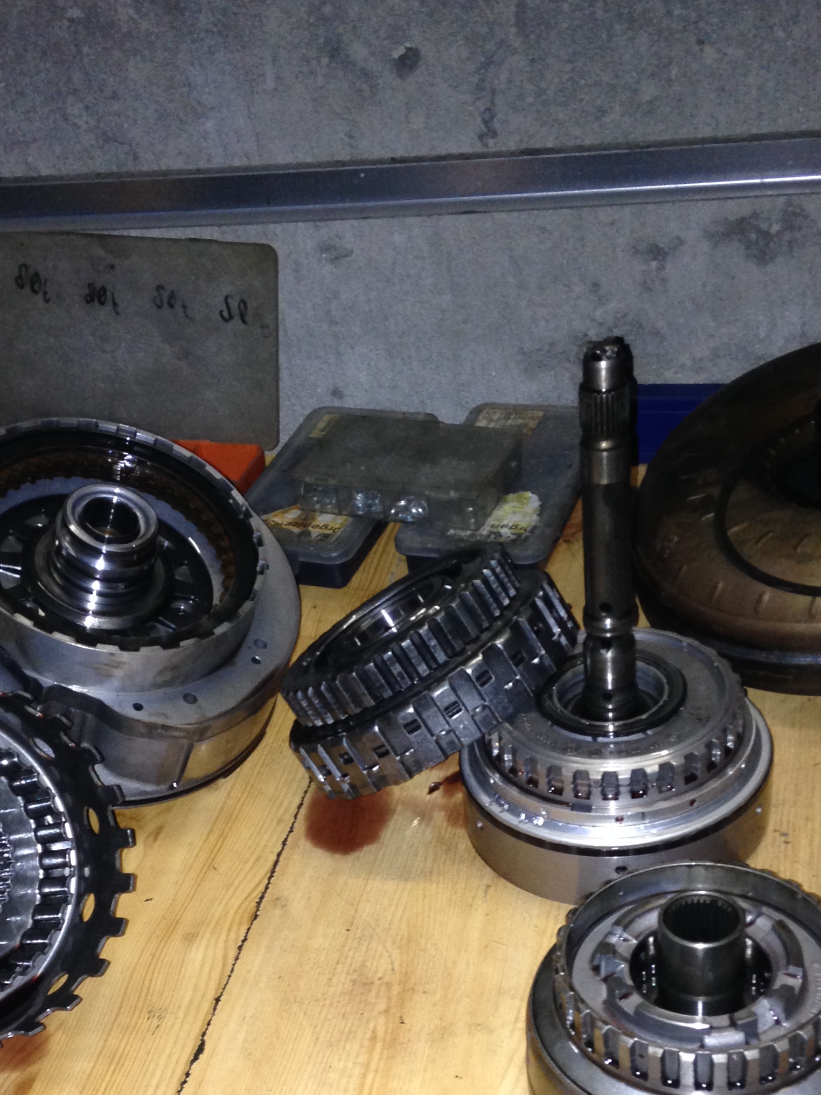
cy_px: 827
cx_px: 332
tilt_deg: -37.7
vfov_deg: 35.3
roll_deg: +8.5
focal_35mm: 53
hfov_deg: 27.5
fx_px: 1676
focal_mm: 4.12
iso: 160
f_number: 2.4
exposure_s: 1/16
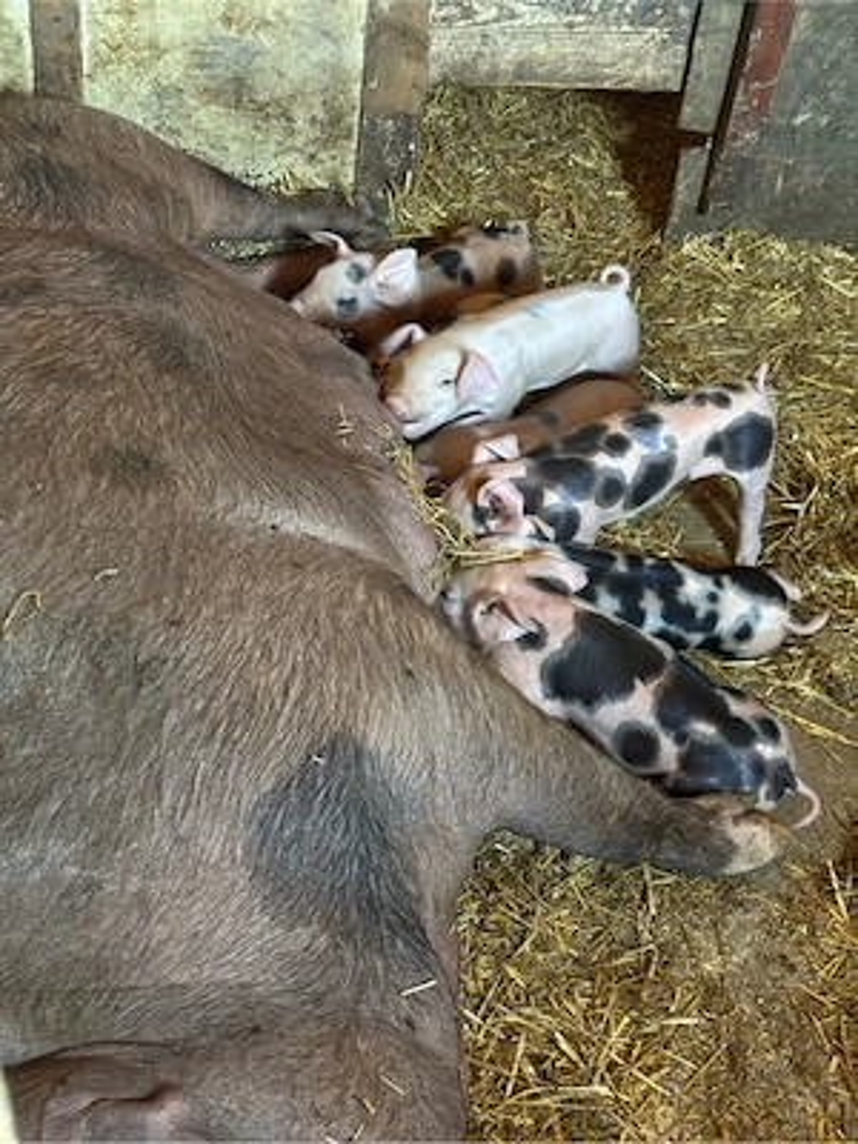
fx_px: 1719
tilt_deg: -39.8
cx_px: 429
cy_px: 572
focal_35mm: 52
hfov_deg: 28.0
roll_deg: -6.8
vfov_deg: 36.8
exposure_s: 1/22
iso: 400
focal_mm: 5.96
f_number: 1.6
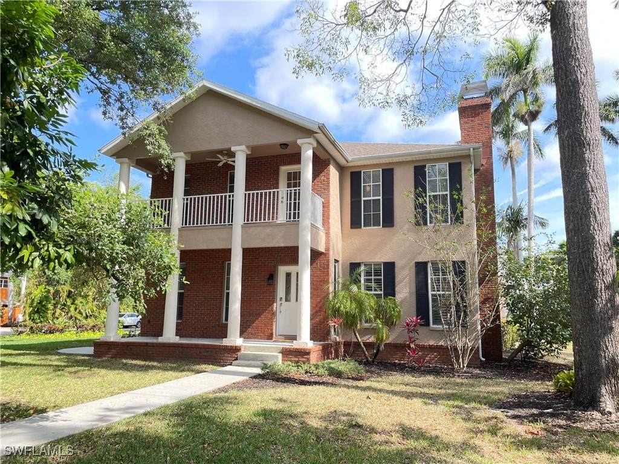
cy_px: 232
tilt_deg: +9.8
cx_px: 310
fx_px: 465
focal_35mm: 26
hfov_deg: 67.3
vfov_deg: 53.1
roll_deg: -0.4
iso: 32
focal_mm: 4.2
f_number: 1.6
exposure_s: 1/483
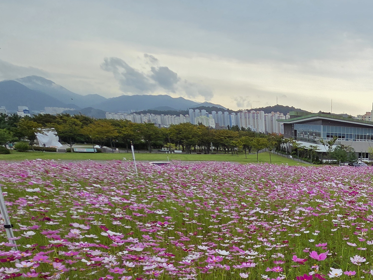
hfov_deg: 50.4
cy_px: 267
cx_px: 370
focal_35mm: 29
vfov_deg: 42.9
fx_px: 313
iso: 50
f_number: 2.2
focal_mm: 2.2
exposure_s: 1/1154
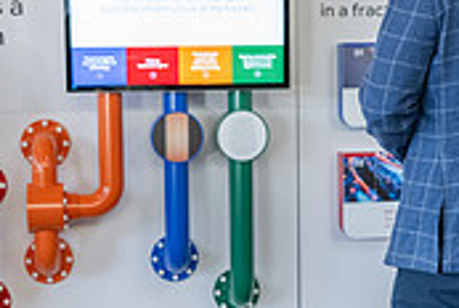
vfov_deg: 15.8
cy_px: 193
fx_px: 1111
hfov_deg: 23.3
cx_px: 251
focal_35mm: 87
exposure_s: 1/200
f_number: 2.8
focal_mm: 24
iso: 1250
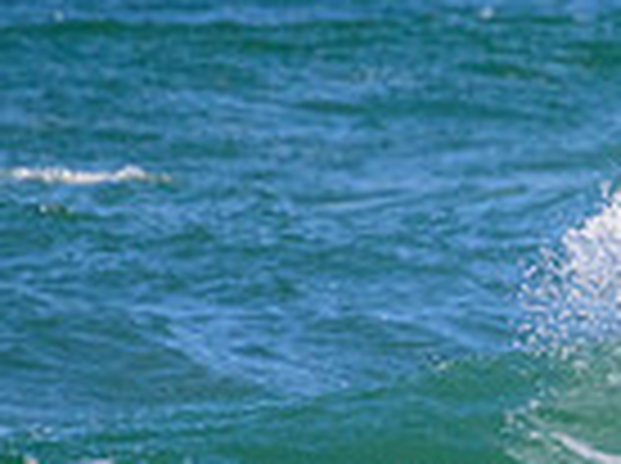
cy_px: 502
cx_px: 936
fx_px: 58077
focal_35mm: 3243
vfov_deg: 0.5
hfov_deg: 0.6
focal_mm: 800
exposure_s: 1/2000
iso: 1600
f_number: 11
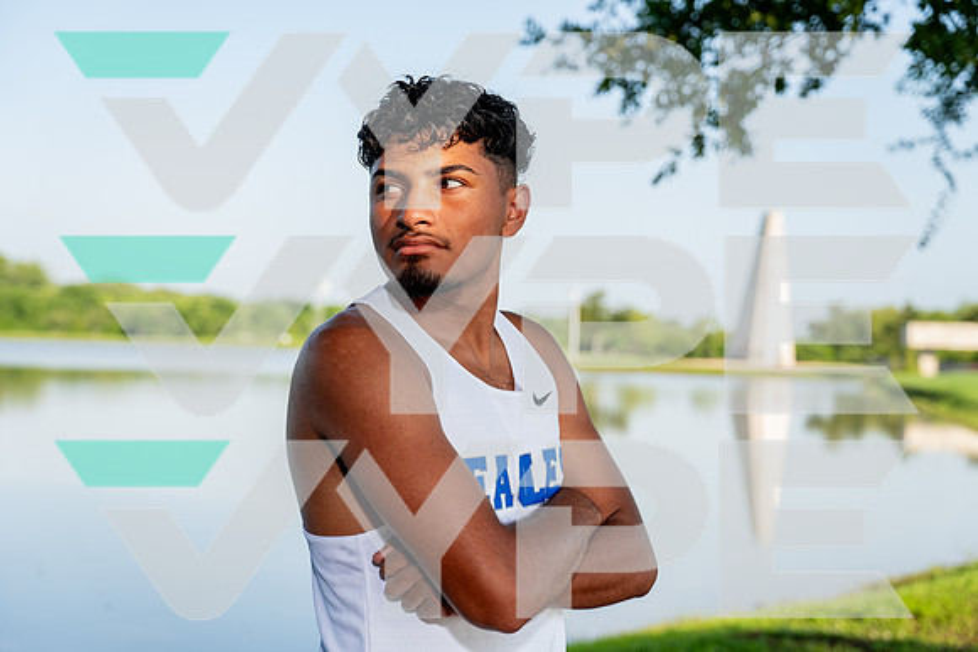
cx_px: 489
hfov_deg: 36.2
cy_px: 326
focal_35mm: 55
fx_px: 1494
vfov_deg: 24.6
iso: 100
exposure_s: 1/250
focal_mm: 55
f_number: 4
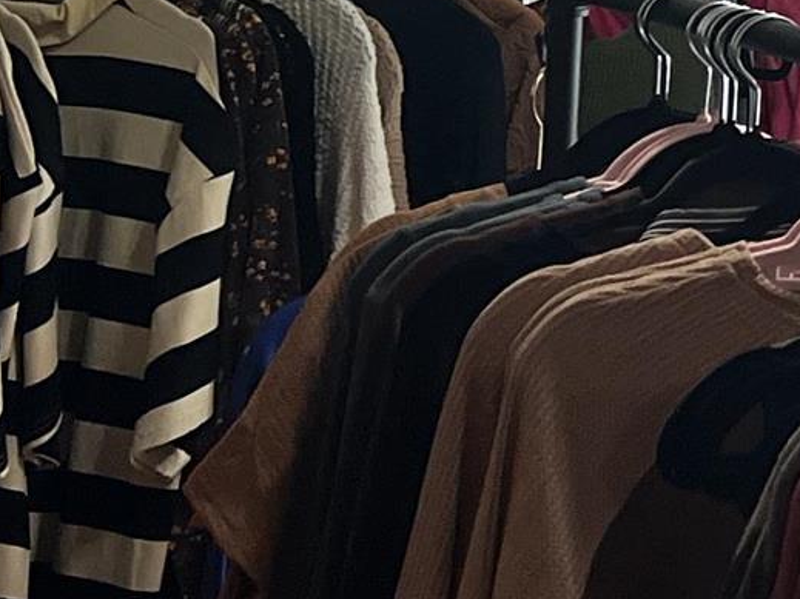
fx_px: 3558
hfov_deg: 11.2
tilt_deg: -0.7
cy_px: -288
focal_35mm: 154
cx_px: 1762
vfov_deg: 9.4
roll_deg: -4.1
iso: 125
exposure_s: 1/120
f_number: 1.5
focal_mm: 5.7
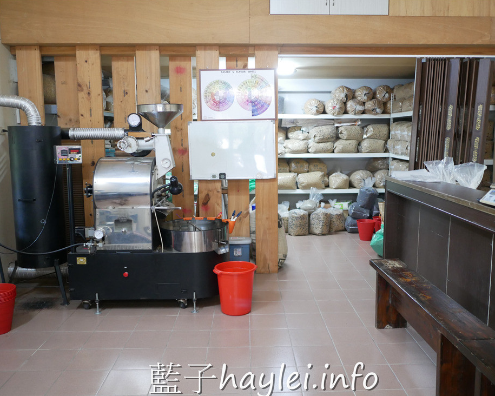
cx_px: 256
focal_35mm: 32
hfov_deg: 55.7
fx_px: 469
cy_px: 201
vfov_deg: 45.8
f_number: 1.7
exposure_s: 1/60
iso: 1000
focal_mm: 15
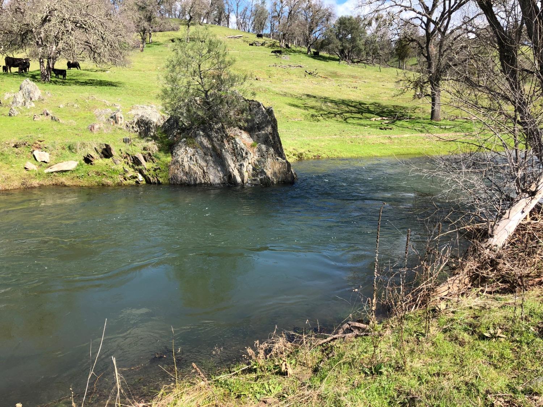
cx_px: 272
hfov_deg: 63.4
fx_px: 439
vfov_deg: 49.7
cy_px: 204
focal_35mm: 28
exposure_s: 1/1021
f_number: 1.8
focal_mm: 3.99
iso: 20
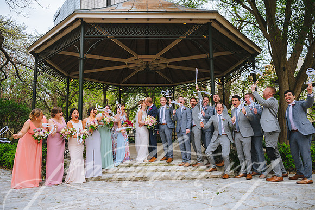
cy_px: 103
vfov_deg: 52.1
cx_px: 158
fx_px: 214
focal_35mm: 25
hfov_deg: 72.6
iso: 400
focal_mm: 24
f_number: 2.8
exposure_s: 1/1600
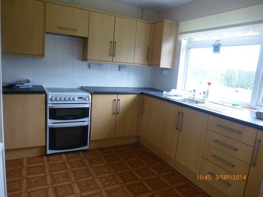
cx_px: 132
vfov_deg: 56.8
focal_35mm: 24
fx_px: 182
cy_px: 98
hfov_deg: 71.6
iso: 250
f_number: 3.3
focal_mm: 4.3
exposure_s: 1/60
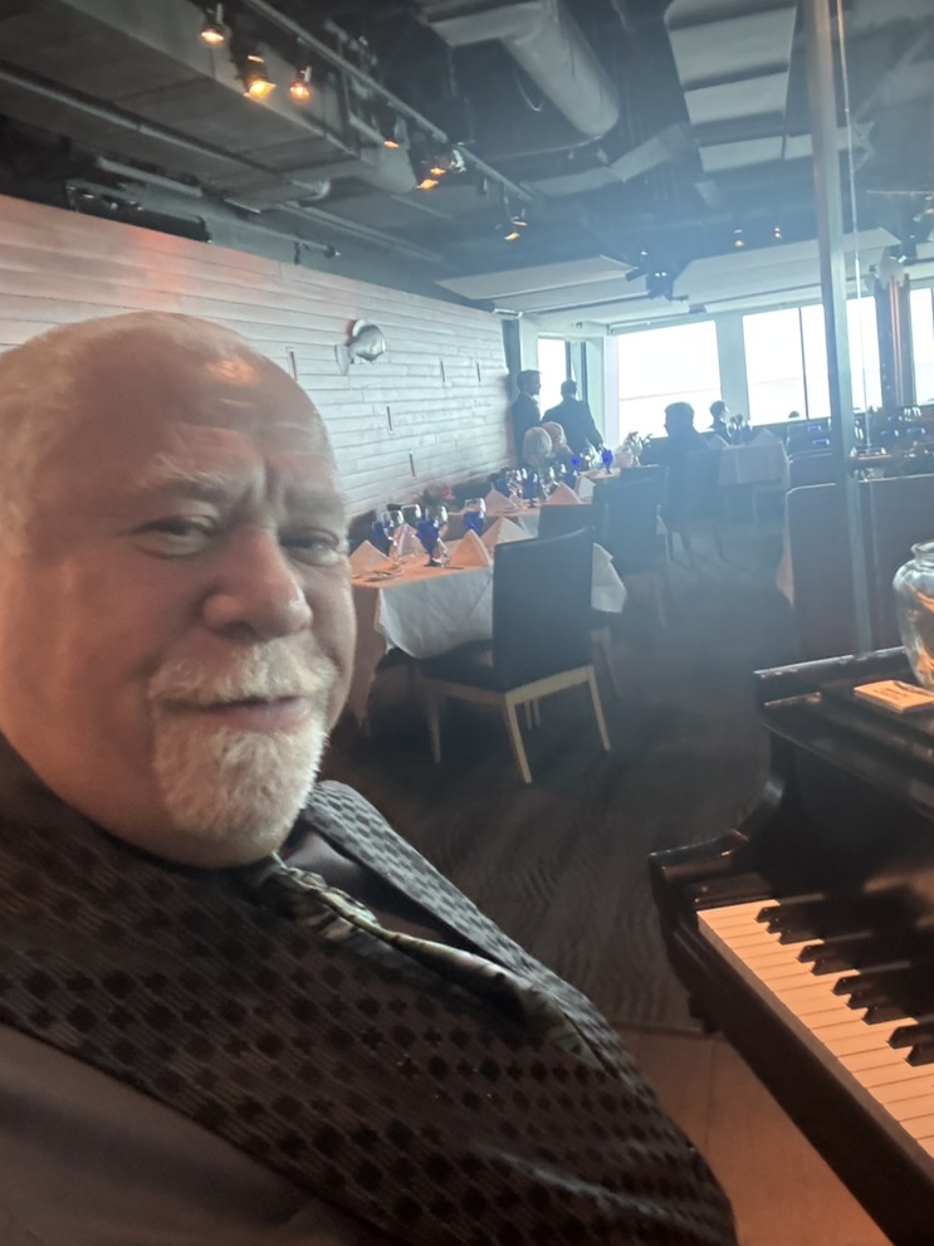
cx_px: 480
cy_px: 605
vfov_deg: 58.3
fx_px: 1115
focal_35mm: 31
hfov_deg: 45.4
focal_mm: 2.69
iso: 500
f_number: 1.9
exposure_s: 1/30
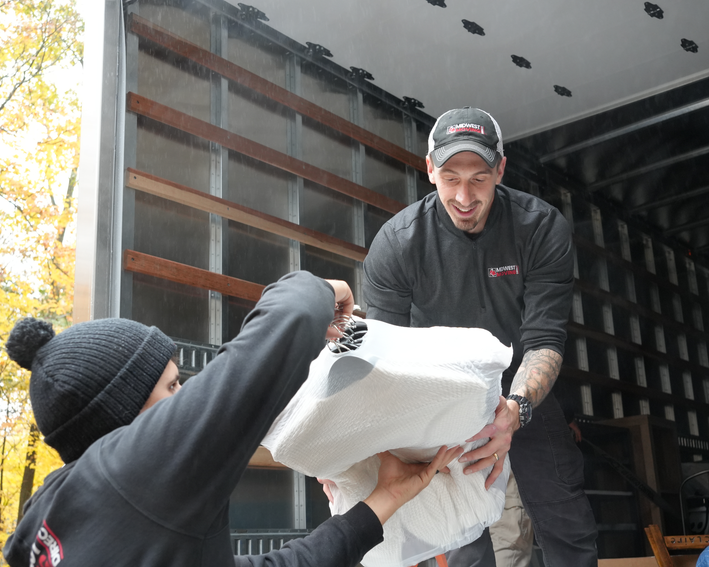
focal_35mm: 45
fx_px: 945
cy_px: 284
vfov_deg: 33.4
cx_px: 398
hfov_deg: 41.1
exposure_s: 1/160
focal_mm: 26.6
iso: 1000
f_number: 4
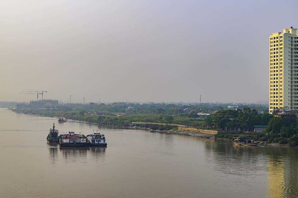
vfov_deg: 19.2
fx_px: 588
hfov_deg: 28.5
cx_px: 149
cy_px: 99
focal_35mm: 71
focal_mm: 71
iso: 400
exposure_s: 1/800
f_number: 9
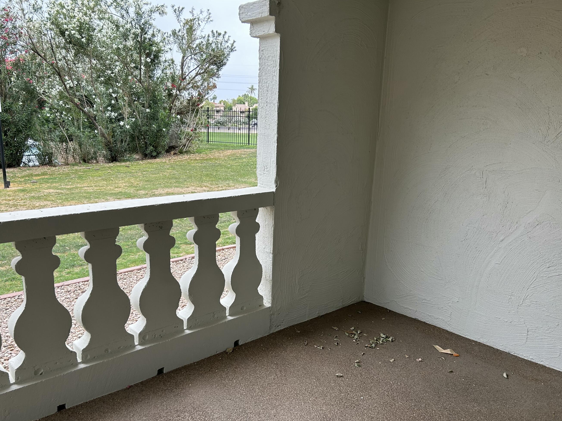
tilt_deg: -14.4
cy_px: 241
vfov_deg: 46.7
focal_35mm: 30
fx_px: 487
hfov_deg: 59.7
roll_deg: -1.6
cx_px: 241
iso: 50
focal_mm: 5.7
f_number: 1.5
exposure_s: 1/526
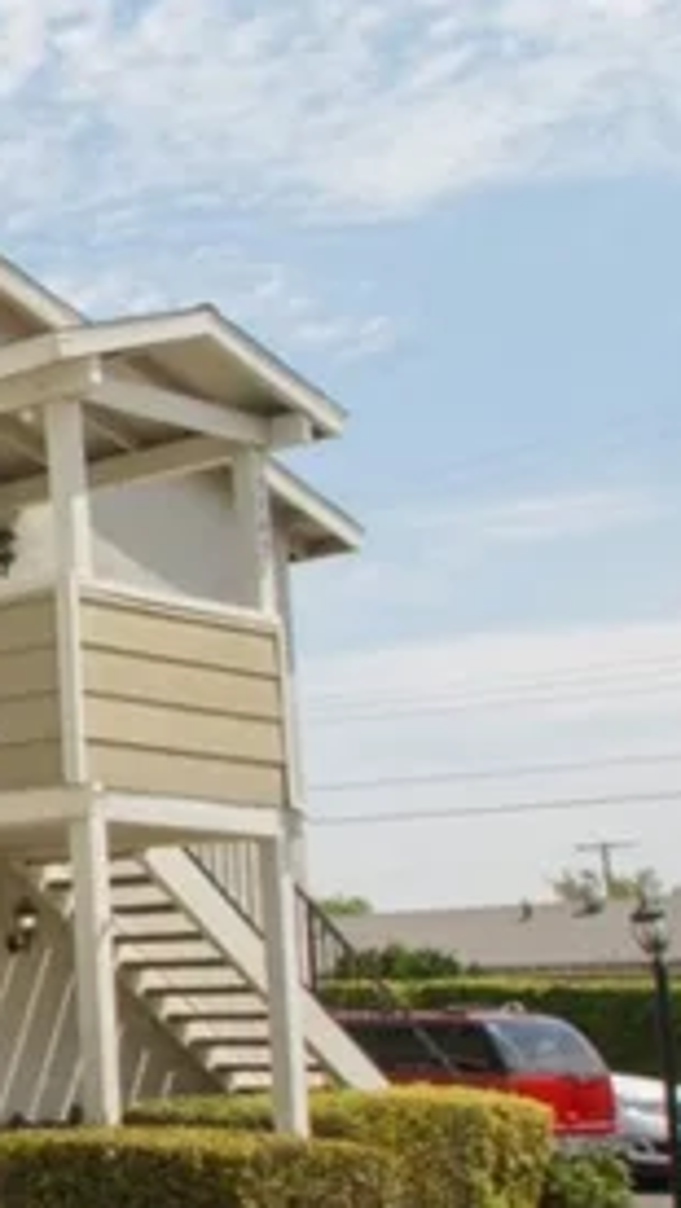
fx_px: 1686
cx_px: -964
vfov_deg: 39.4
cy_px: 580
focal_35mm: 53
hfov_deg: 14.5
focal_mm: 11
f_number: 10
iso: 100
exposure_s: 1/100
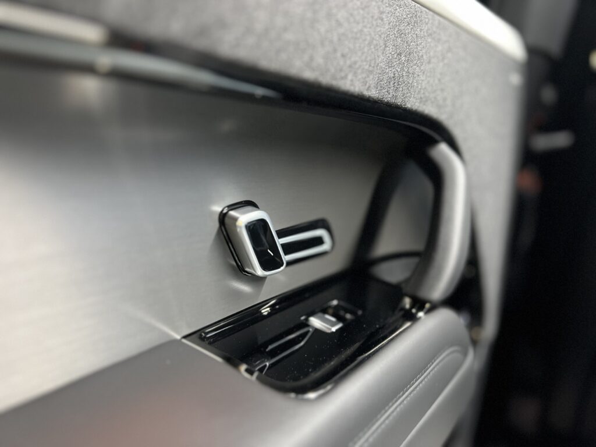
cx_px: 298
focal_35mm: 26
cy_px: 224
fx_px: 448
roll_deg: -3.6
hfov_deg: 67.3
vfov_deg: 53.1
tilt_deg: -16.2
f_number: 1.5
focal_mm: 5.7
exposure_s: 1/35
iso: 640
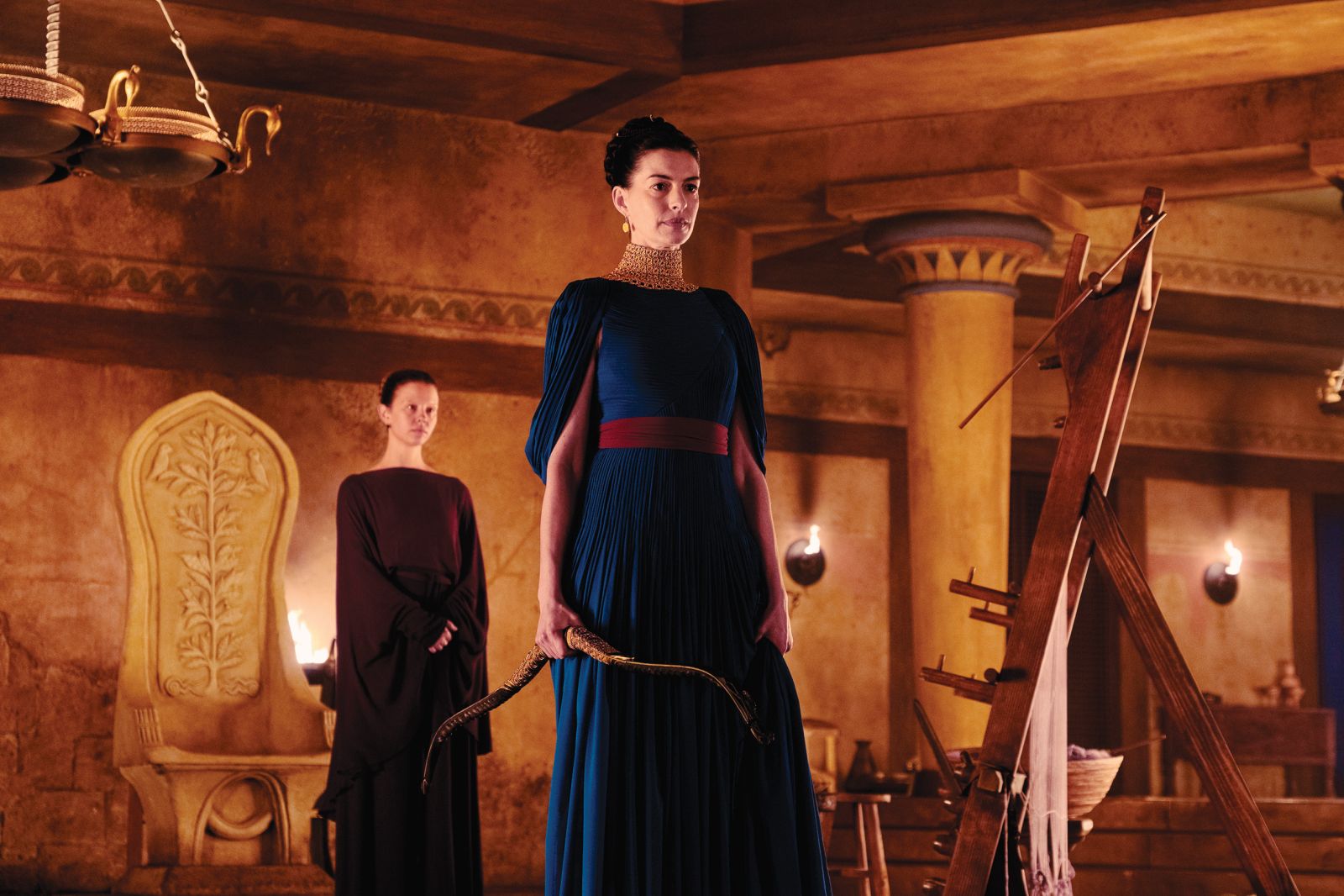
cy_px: 448
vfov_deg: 18.2
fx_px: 2799
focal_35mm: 75
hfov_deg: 27.0
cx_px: 672
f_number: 3.6
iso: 3200
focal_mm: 50
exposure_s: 1/60
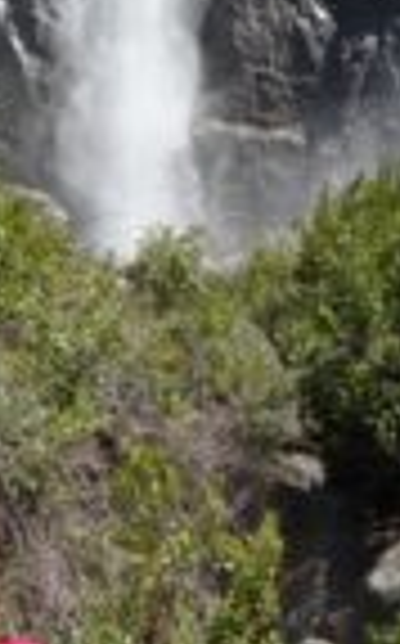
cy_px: 216
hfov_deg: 16.9
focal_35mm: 77
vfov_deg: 26.7
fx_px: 1347
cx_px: 142
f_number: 11
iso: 400
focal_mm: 18
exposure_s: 1/500
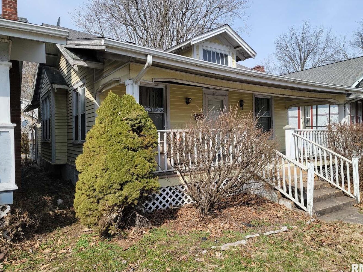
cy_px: 130
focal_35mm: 26
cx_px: 195
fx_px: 273
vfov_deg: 53.1
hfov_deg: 67.2
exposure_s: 1/756
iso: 16
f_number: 1.8
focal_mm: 6.7
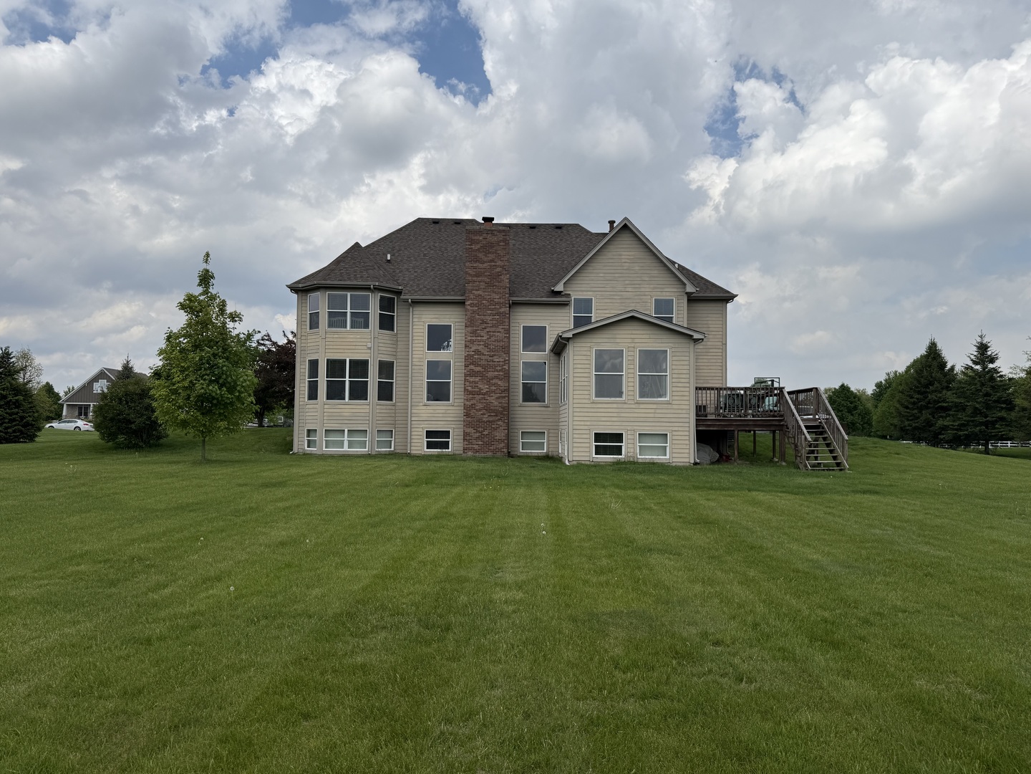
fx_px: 715
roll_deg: -0.5
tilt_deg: +2.8
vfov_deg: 56.8
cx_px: 516
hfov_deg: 71.6
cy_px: 387
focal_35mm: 24
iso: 80
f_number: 1.78
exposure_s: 1/7353
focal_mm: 6.76
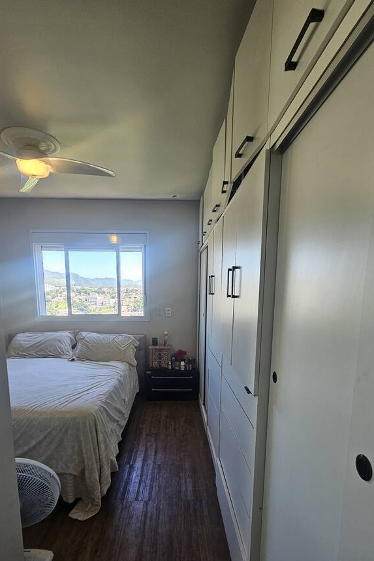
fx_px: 265
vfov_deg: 91.9
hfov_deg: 70.4
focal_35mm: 17
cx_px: 178
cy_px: 340
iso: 50
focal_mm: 2.2
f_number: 2.2
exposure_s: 1/60
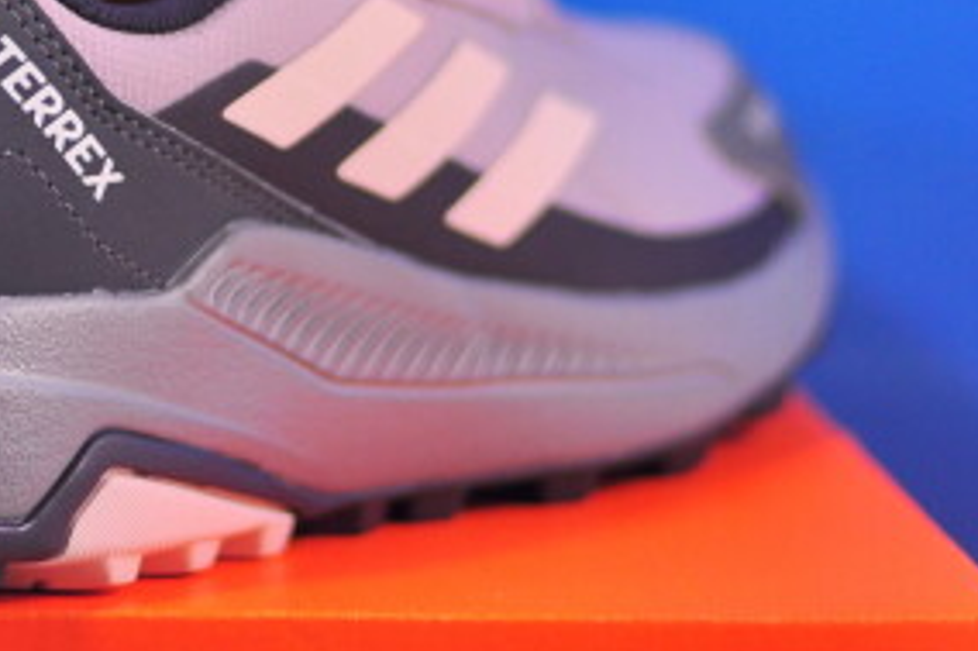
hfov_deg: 9.6
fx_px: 5729
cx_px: -210
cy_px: -143
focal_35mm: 211
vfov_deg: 6.5
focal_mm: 50
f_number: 2
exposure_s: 1/320
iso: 250
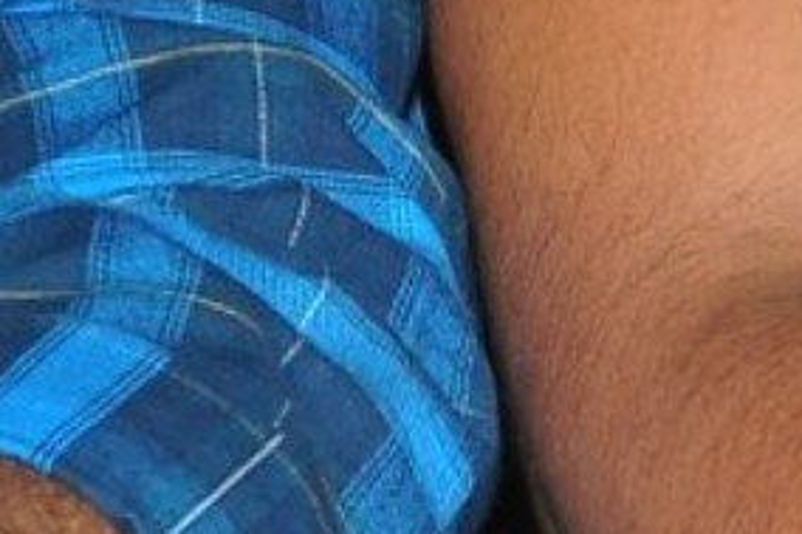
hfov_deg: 3.8
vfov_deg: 2.5
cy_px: -975
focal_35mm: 536
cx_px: 477
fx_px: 11933
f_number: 11
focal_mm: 45
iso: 400
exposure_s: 1/125
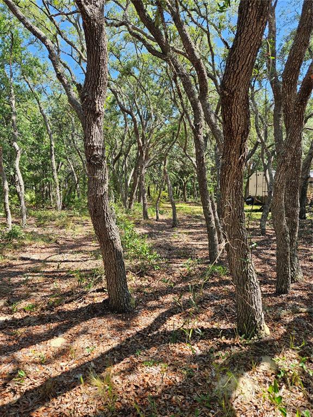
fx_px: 277
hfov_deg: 58.9
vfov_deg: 73.9
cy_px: 208
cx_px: 156
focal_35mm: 23
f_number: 1.8
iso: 25
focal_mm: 5.4
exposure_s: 1/375
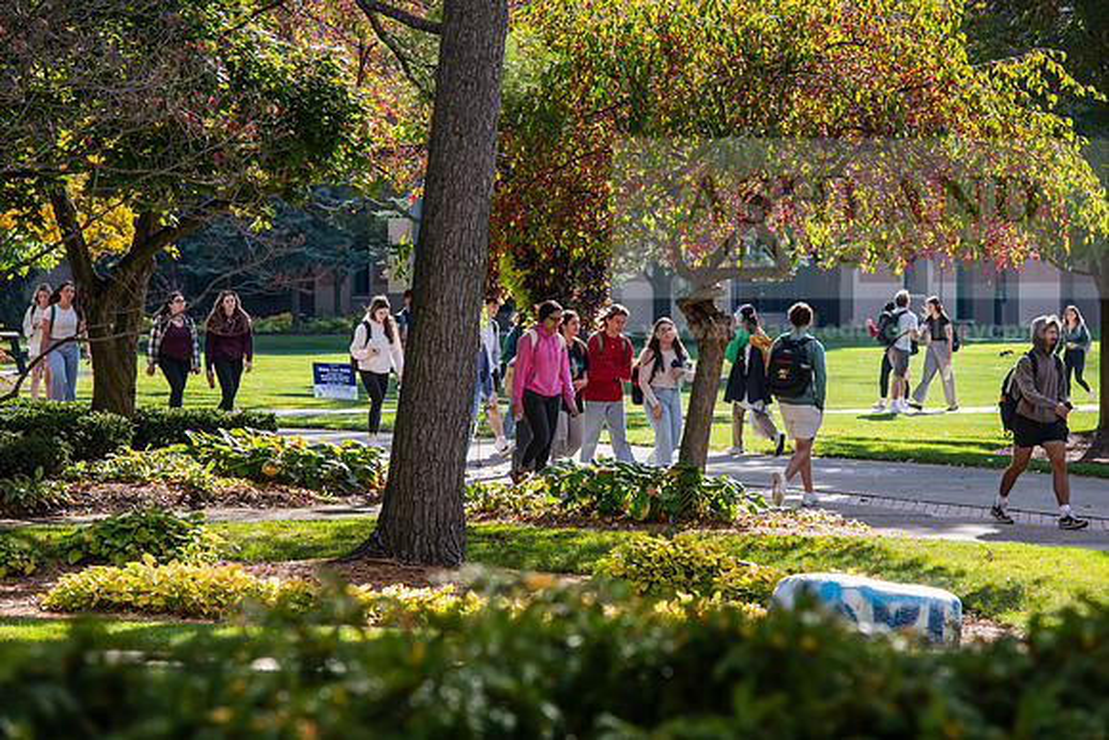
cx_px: 554
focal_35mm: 160
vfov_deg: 8.6
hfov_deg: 12.8
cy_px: 370
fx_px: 4930
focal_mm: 160
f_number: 8
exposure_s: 1/320
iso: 400
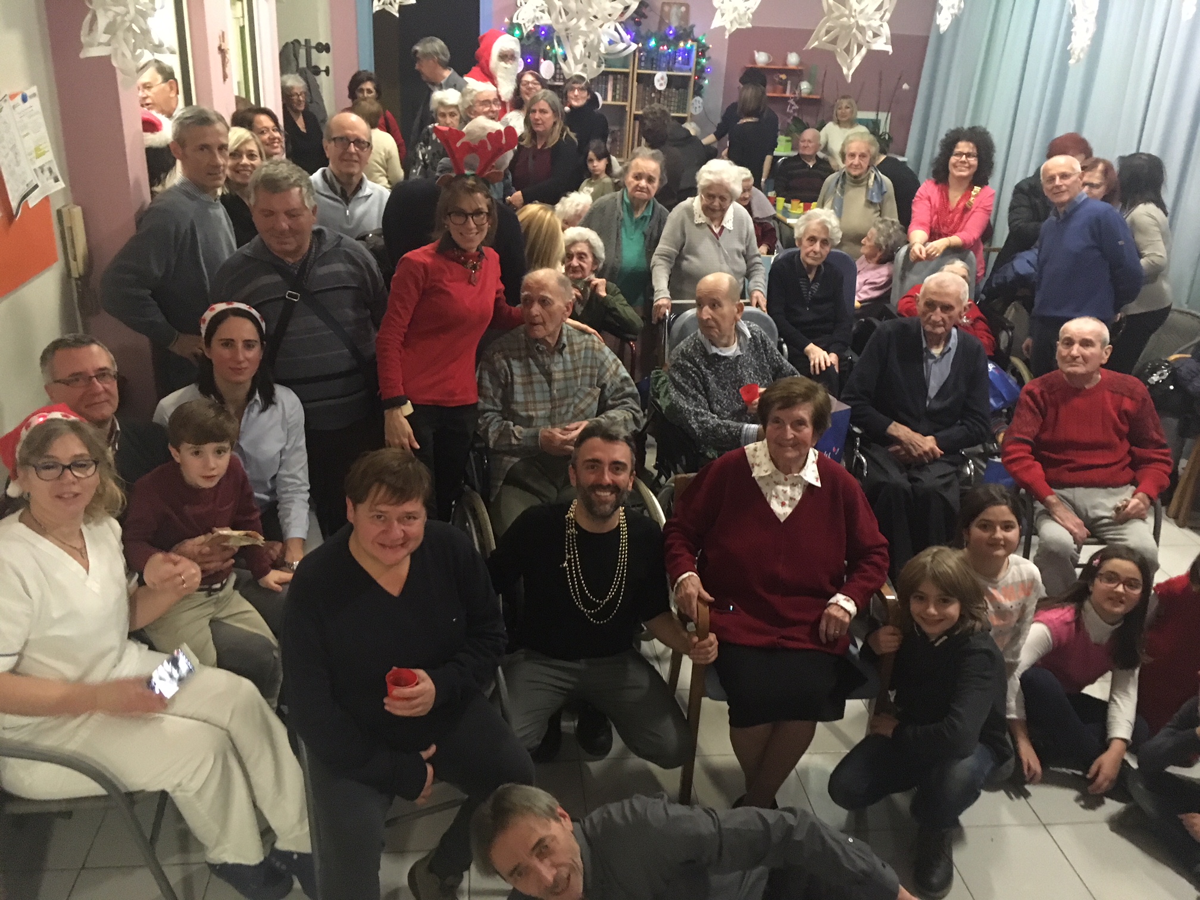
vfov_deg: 48.2
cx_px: 600
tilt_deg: -22.4
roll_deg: -2.7
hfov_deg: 61.7
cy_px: 450
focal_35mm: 29
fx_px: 1005
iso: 500
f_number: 2.2
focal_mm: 4.15
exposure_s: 1/17
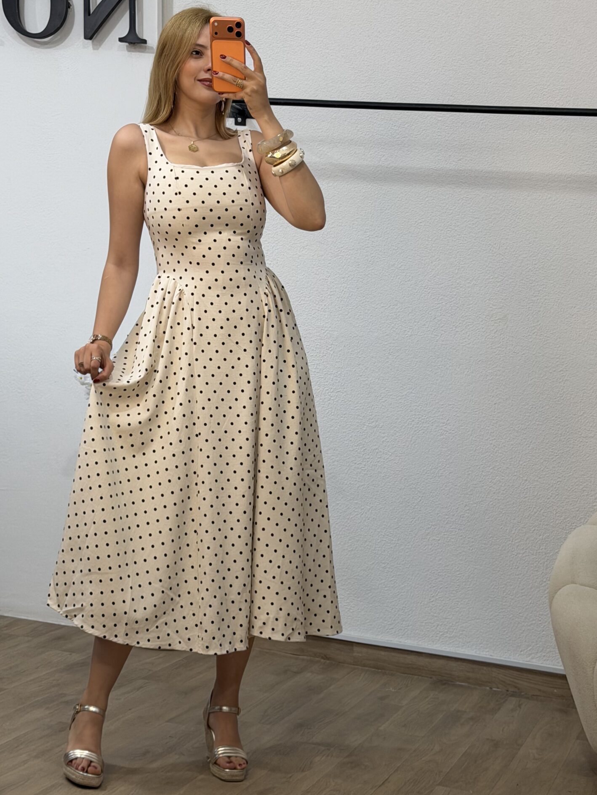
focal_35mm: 65
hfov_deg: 22.6
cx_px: 243
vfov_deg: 29.8
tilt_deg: -23.5
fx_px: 1494
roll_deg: -4.5
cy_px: 387
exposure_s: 1/96
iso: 64
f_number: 1.78
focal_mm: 6.76
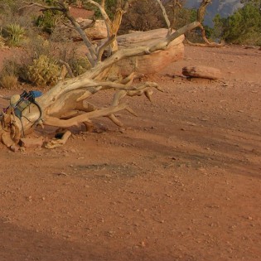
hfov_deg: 10.8
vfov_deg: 11.1
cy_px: -53
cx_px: -146
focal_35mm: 155
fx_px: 1322
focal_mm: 13.7
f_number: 4.4
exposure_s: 1/155
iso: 50
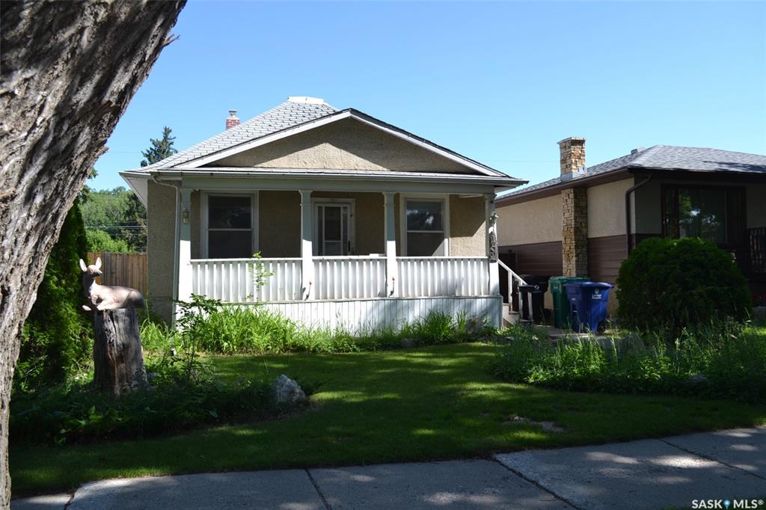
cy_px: 255
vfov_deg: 43.6
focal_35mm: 30
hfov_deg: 61.9
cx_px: 383
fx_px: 638
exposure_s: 1/200
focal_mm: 20
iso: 100
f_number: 7.1
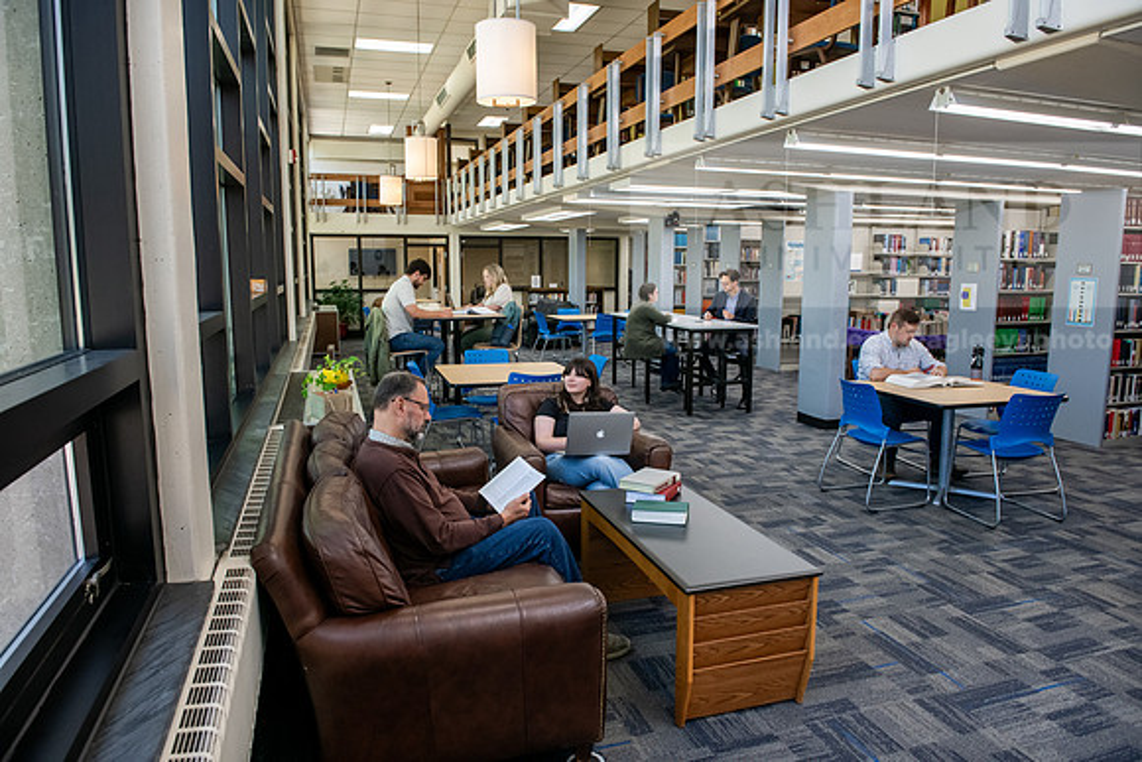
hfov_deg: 73.7
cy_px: 381
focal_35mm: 24
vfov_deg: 53.2
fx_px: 761
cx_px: 571
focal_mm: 24
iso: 1600
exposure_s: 1/160
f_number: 5.6
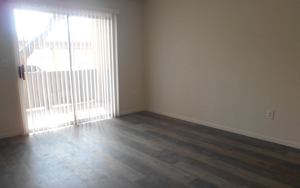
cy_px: 108
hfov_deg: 66.5
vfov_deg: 44.4
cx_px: 152
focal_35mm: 28
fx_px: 229
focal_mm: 4.6
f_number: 3.2
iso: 140
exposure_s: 1/30
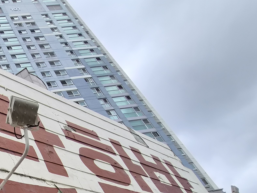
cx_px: -21
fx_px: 245
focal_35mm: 33
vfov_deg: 34.3
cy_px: 233
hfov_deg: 43.7
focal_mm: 2.2
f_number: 2.2
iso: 100
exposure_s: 1/2816
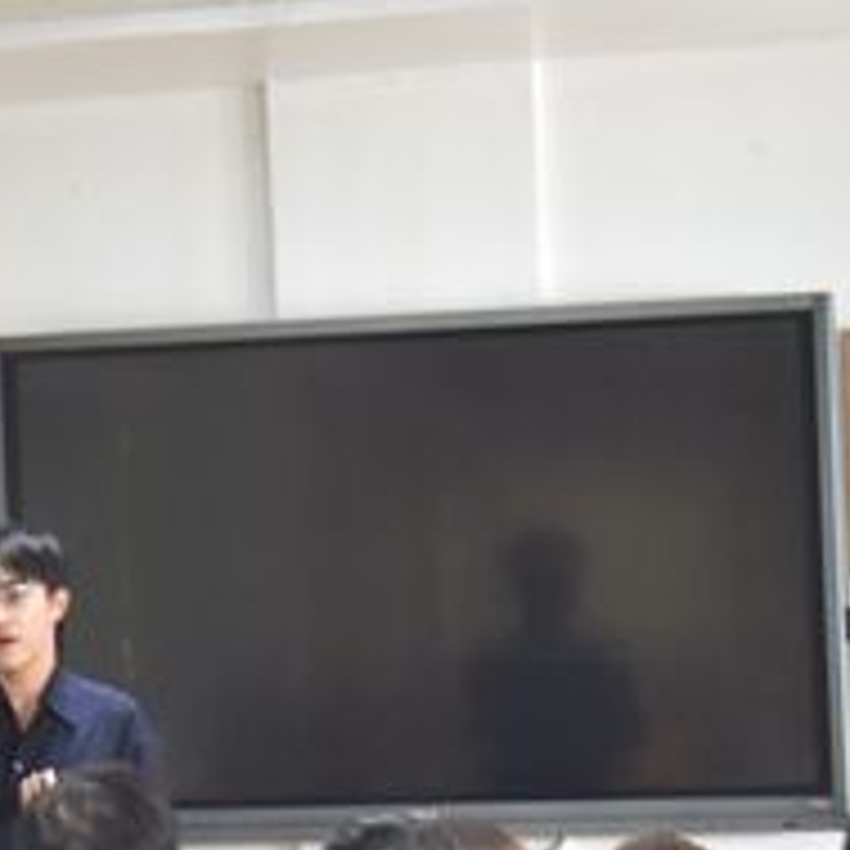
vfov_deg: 8.8
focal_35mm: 198
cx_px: 27
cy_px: 472
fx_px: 5501
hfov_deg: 8.8
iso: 1600
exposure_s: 1/20
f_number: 4
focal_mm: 55
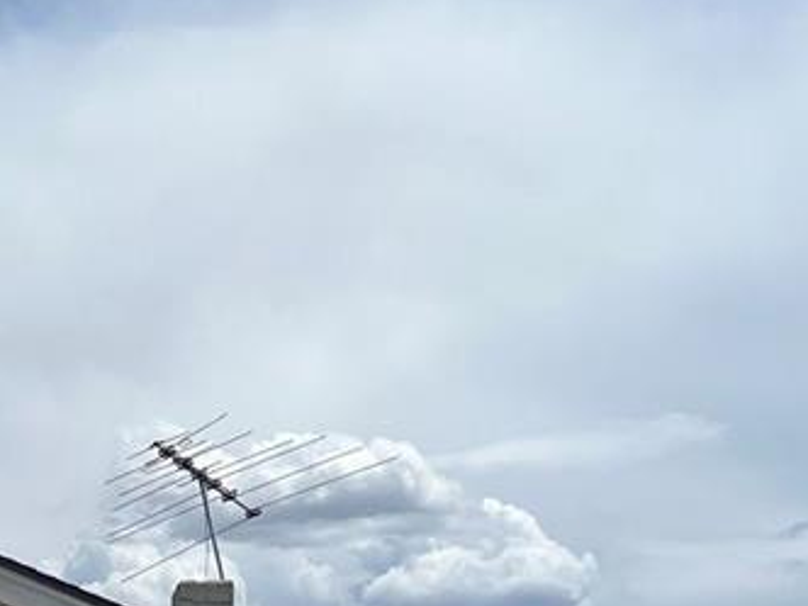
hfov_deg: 20.2
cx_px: 2
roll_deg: +0.8
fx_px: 2194
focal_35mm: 94
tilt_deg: +1.6
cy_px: 1005
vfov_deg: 14.3
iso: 50
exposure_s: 1/9434
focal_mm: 5.7
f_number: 1.5
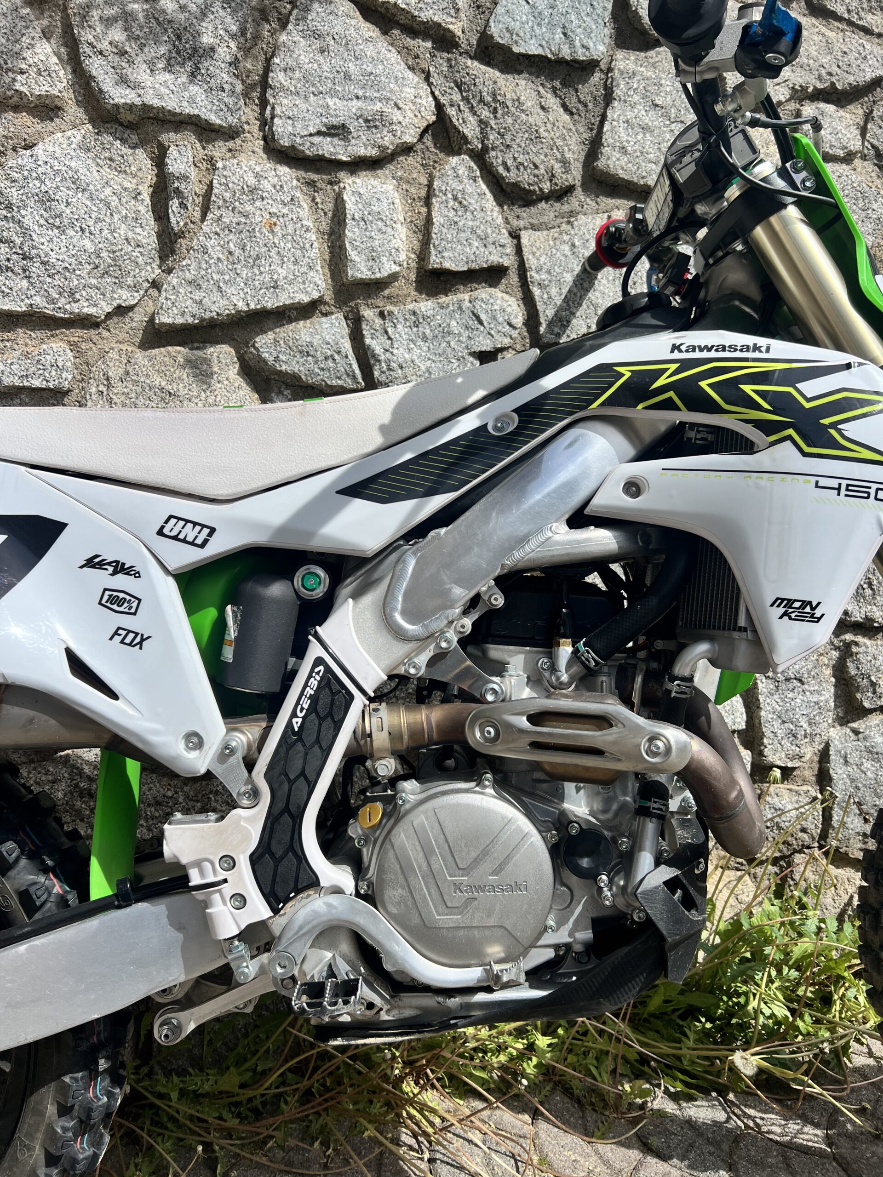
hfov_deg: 53.1
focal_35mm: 26
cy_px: 588
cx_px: 442
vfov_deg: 67.3
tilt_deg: -5.8
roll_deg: +3.2
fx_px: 884
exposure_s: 1/5076
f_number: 1.5
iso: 50
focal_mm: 5.7
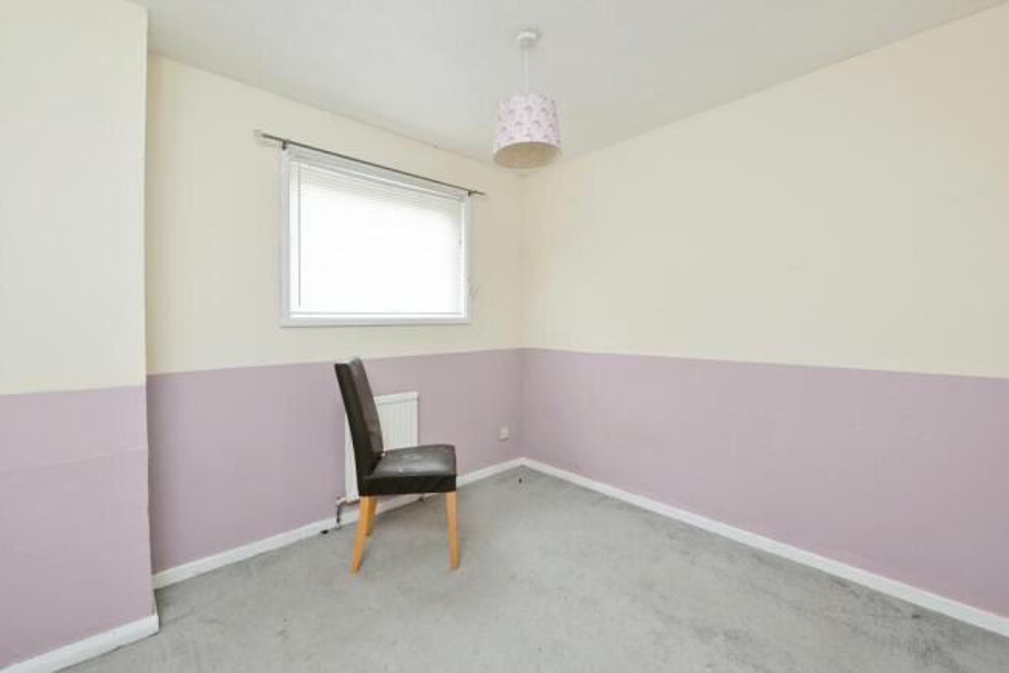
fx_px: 420
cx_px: 504
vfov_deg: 77.4
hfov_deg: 100.4
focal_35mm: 15
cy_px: 336
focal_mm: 15
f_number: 9
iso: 400
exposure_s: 1/8
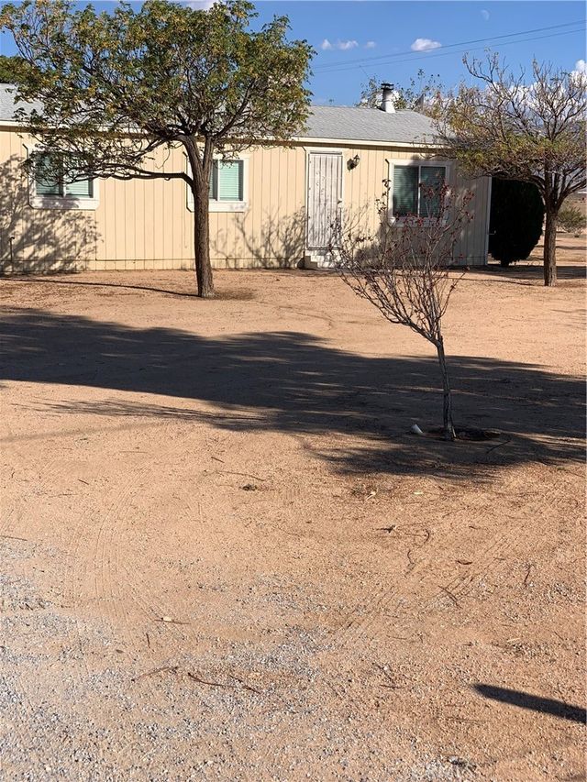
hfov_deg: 28.0
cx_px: 294
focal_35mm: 52
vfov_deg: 36.8
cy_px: 391
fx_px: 1175
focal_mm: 6
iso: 16
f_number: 2.4
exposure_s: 1/1410
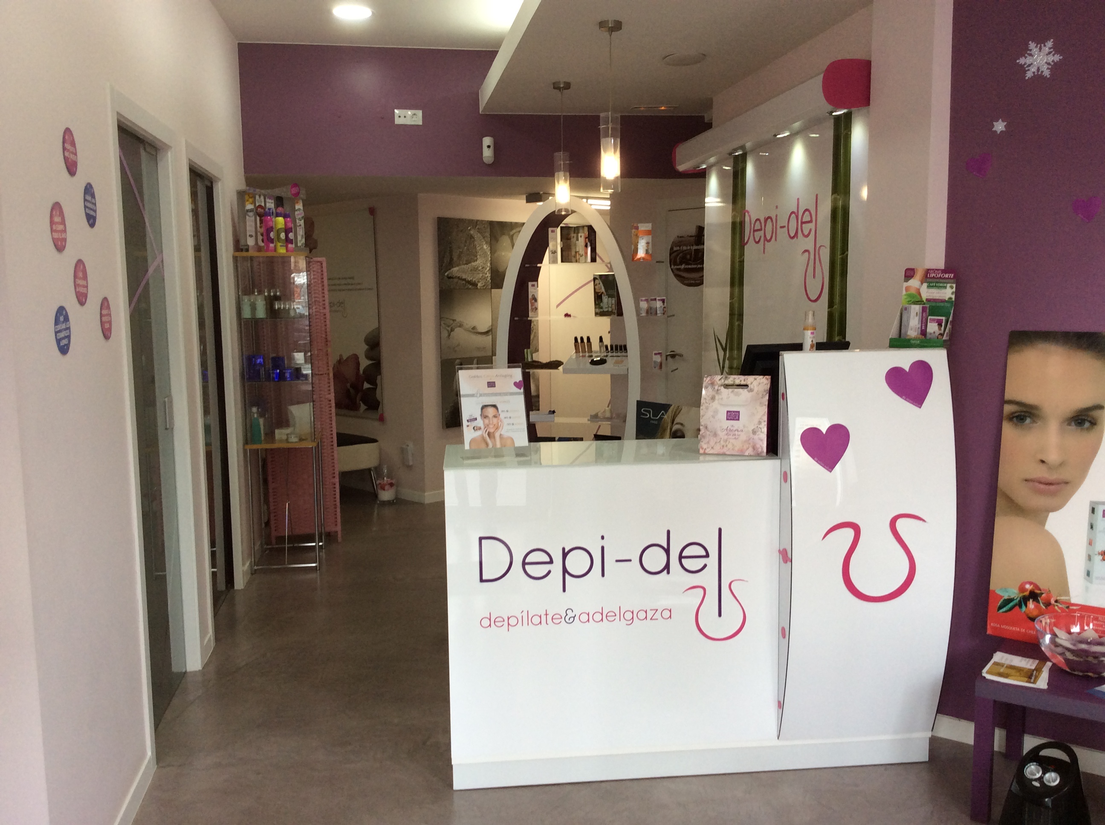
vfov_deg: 44.1
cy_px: 412
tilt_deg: -8.5
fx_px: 1020
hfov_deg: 56.9
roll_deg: +1.5
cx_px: 552
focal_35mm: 32
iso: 32
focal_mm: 3.3
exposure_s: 1/60
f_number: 2.4
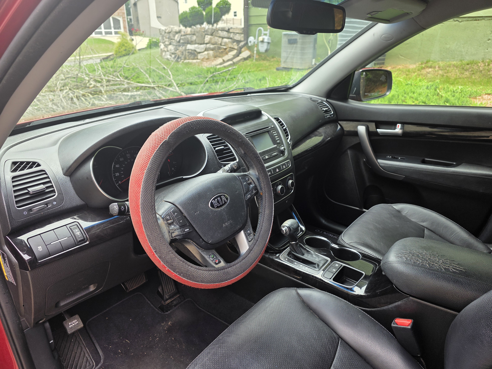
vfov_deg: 58.9
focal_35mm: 23
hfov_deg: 73.9
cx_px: 246
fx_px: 327
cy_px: 184
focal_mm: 6.3
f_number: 1.7
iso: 32
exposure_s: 1/180
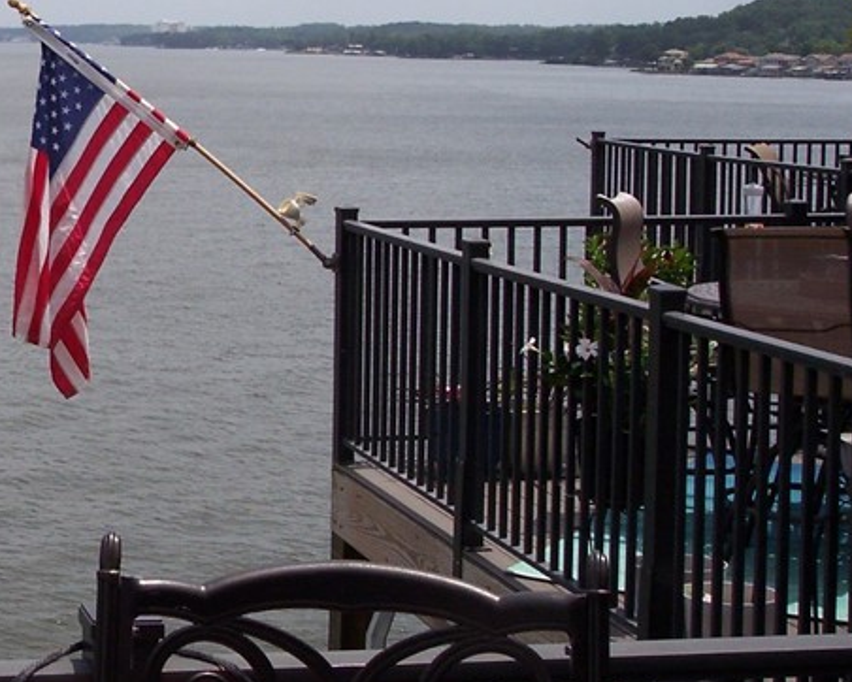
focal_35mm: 84
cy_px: 192
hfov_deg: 21.6
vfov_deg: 18.2
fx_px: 2119
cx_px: -66
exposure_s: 1/1000
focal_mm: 8
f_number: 4.8
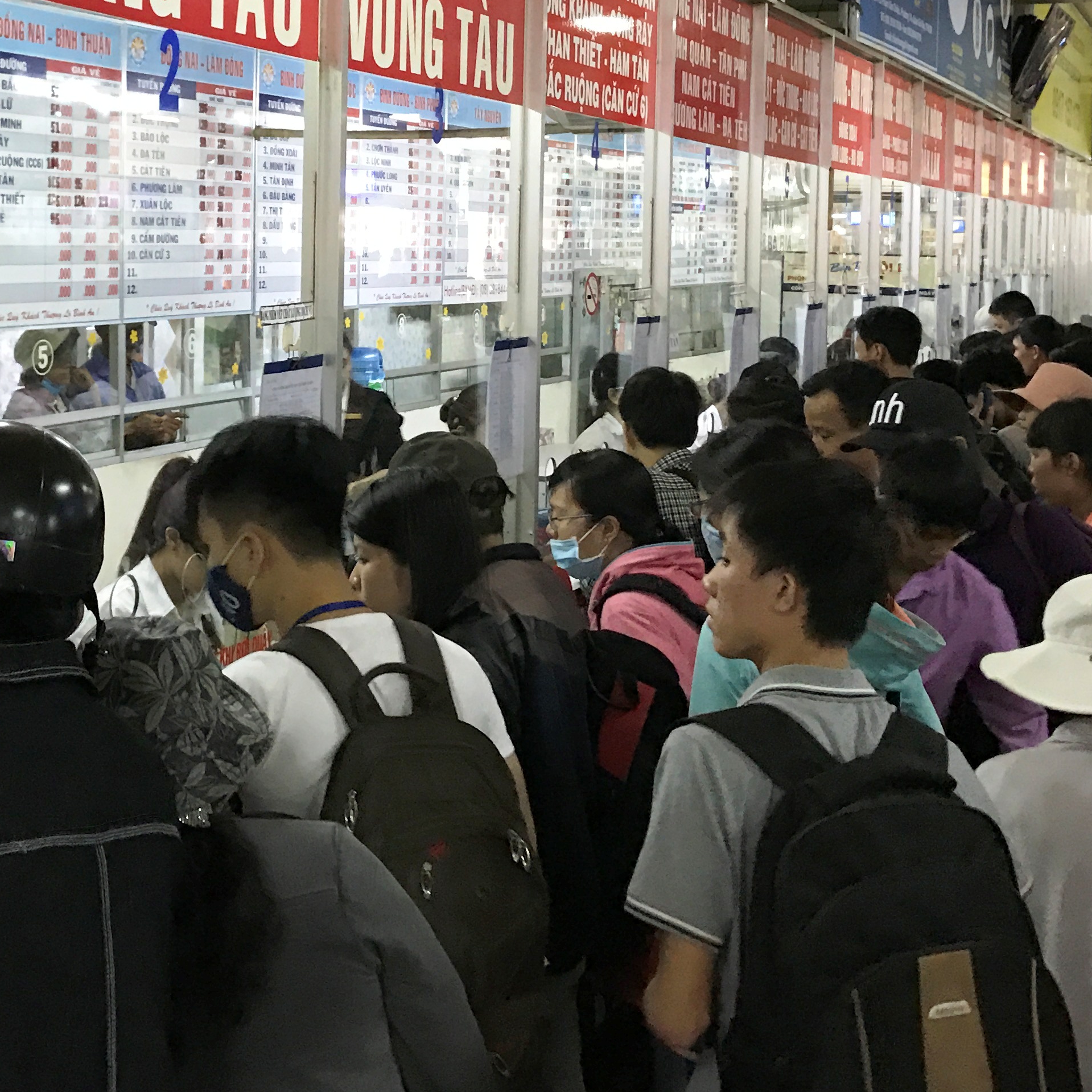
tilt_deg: -2.7
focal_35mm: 52
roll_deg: -0.5
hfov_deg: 32.5
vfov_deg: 32.2
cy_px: 282
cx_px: 365
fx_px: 1856
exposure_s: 1/17
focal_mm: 3.99
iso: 100
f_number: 1.8
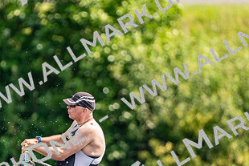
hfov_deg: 1.3
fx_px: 10871
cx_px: 63
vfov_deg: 0.9
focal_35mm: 1571
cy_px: 123
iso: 900
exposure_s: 1/2500
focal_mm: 840
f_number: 5.6
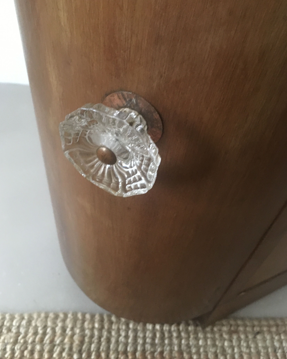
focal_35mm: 31
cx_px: 143
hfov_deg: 47.1
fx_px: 329
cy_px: 177
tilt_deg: -50.2
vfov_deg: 57.2
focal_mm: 4.15
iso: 400
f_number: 2.2
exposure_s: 1/17
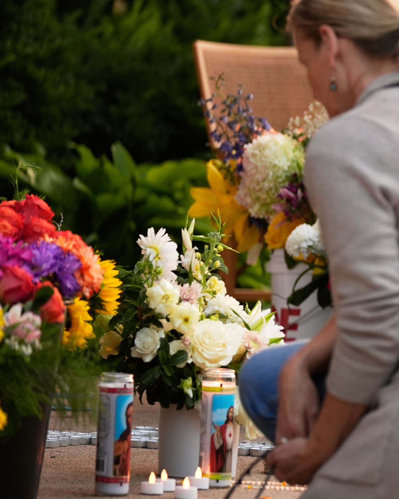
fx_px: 5166
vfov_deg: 5.5
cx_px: 635
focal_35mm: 350
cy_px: 235
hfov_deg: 4.4
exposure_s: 1/500
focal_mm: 142
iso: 800
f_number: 2.8
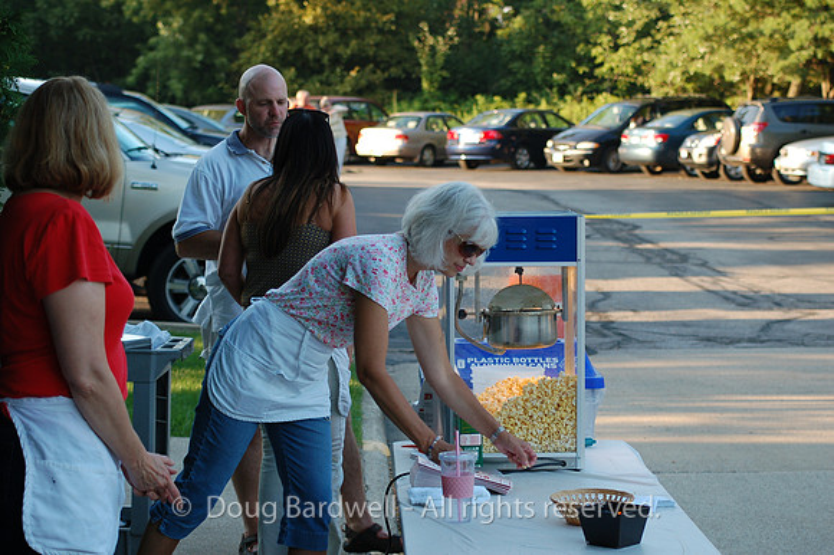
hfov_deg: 20.6
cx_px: 417
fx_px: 2292
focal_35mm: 99
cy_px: 278
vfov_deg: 13.8
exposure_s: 1/160
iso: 200
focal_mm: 66
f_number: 4
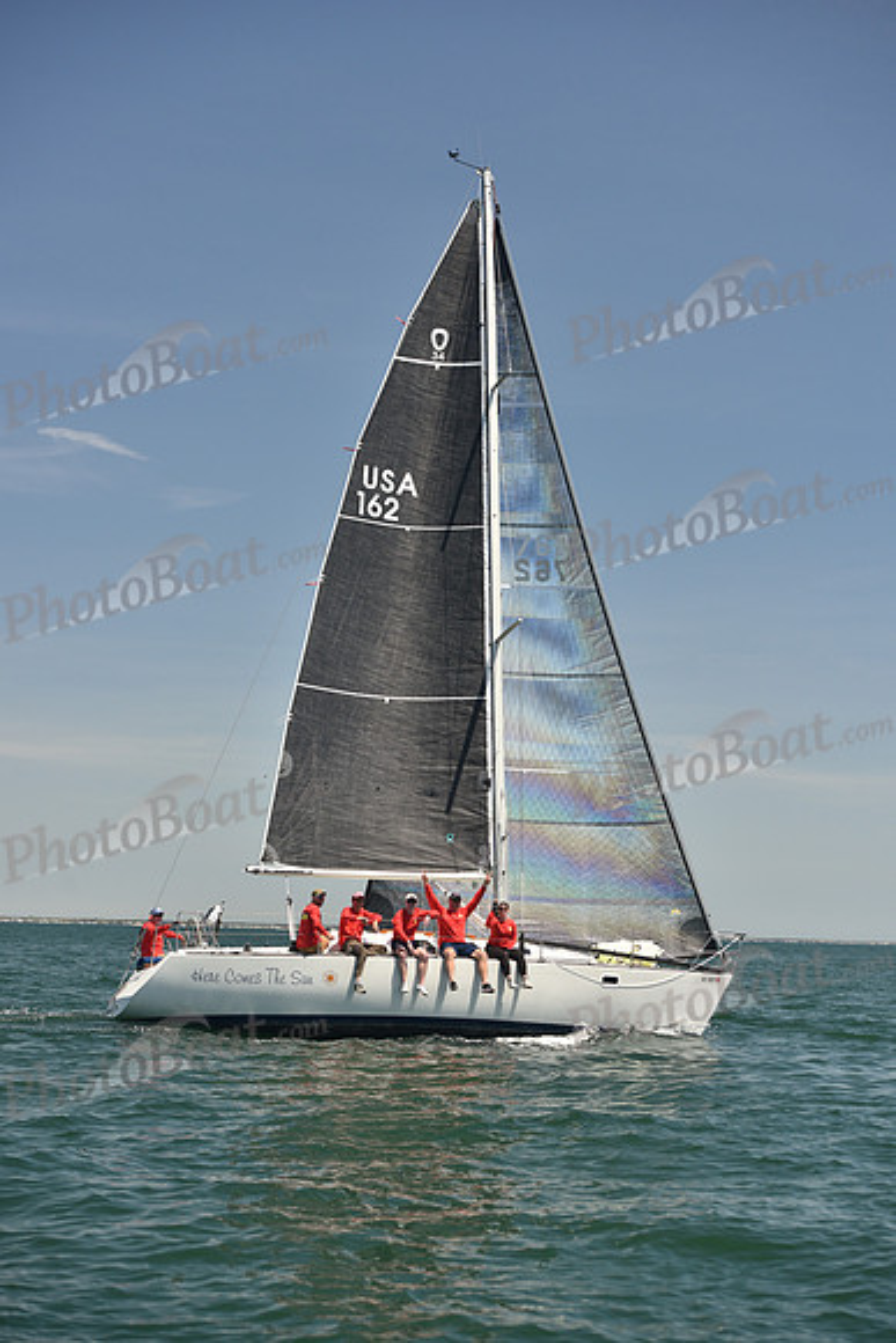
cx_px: 448
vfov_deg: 28.8
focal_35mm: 70
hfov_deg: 19.5
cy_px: 672
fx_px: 2612
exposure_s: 1/800
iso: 250
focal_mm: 70
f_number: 5
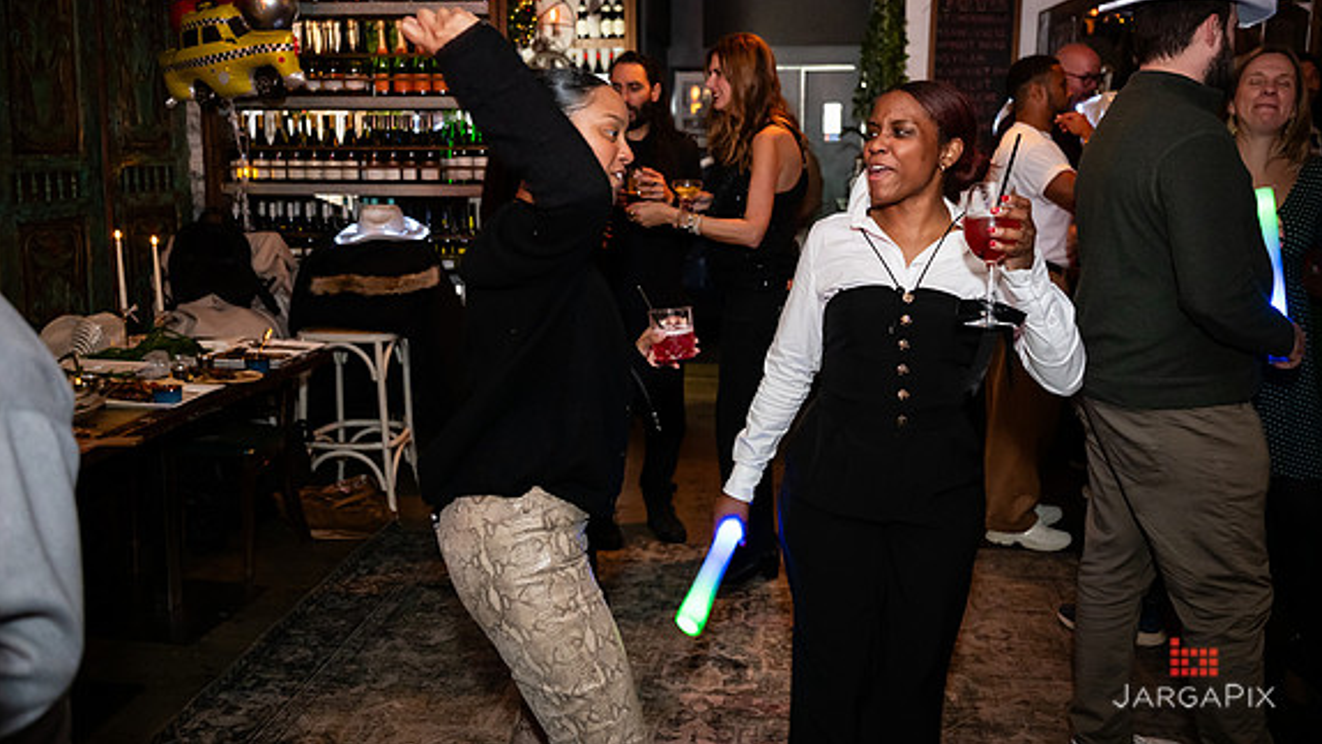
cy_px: 312
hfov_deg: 61.0
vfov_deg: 36.6
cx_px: 666
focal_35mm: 32
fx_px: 1122
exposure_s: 1/100
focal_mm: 30
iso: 3200
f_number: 2.8
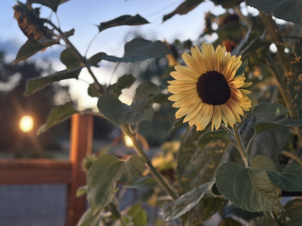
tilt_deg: +3.1
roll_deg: -2.7
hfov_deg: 39.7
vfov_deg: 30.3
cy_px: 113
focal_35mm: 48
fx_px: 419
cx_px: 151
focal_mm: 6.86
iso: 800
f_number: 1.78
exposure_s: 1/30
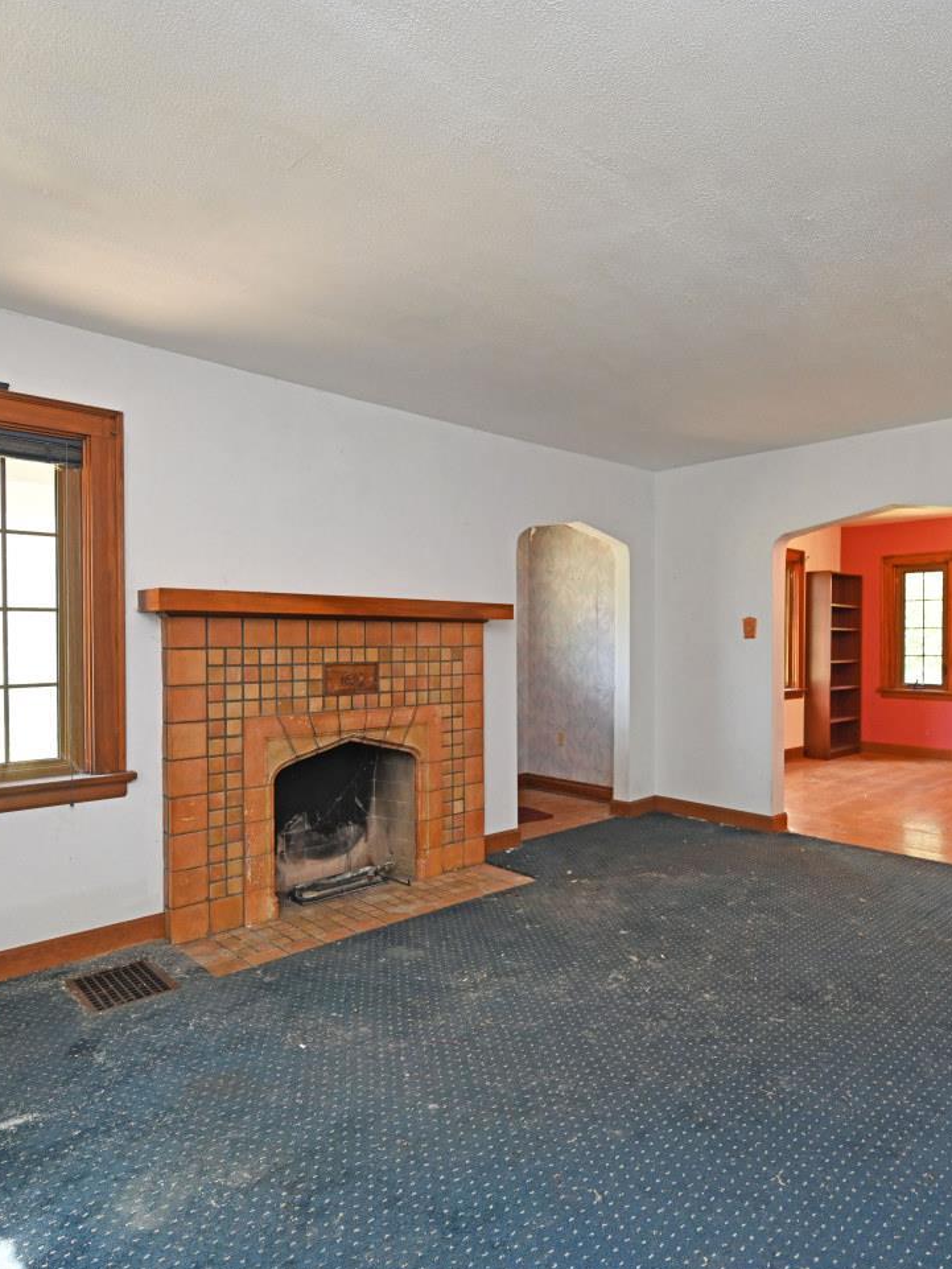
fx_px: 770
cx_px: 553
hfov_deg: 63.1
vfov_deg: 79.0
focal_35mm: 21
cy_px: 648
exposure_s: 1/60
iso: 800
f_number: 4
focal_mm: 14
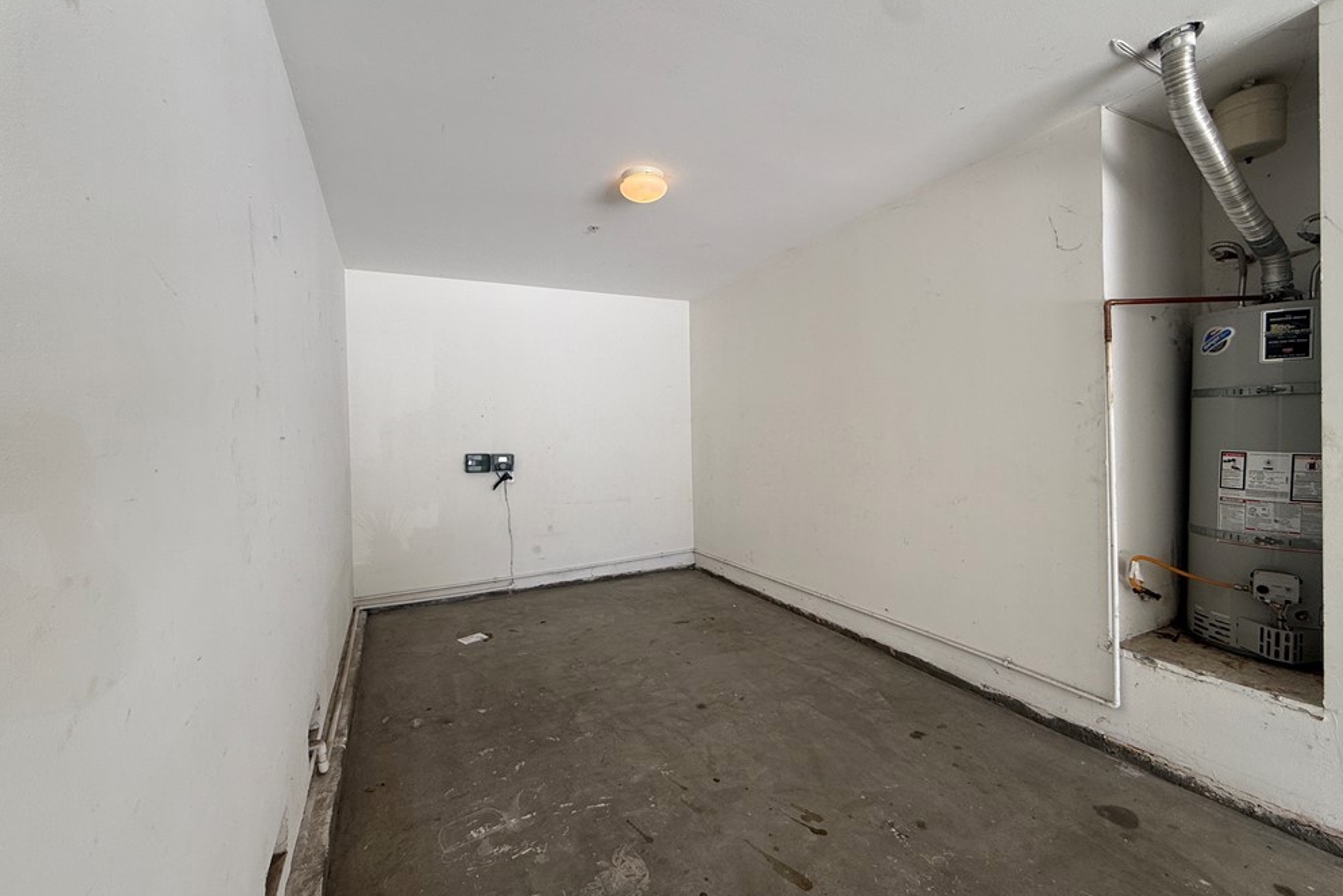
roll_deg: +0.8
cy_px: 441
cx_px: 657
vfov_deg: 77.3
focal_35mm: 15
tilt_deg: -0.4
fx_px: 560
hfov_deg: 100.4
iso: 50
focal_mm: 2.22
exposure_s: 1/99
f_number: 2.2
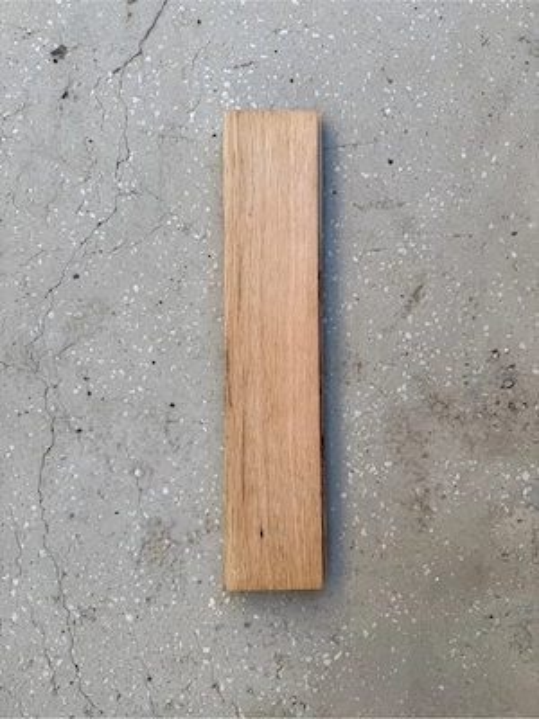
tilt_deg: -85.7
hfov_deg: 56.8
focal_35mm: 24
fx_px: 498
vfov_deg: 71.6
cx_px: 270
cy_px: 360
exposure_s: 1/249
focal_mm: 6.76
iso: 64
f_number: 1.78
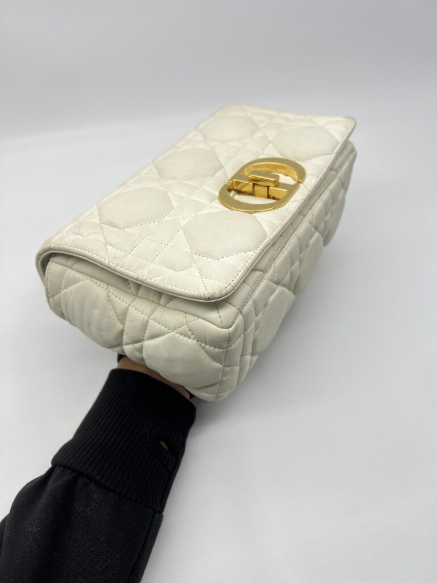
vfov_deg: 67.3
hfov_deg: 53.1
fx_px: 438
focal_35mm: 26
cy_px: 292
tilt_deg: -47.5
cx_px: 218
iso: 40
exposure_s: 1/165
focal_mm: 5.7
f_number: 1.5
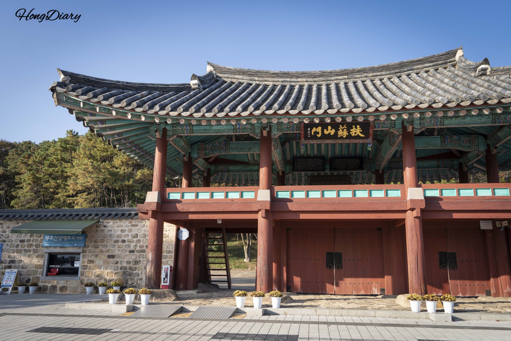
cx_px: 256
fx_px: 397
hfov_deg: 65.5
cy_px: 170
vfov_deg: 46.4
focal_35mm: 28
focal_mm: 28
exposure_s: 1/100
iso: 100
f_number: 7.1
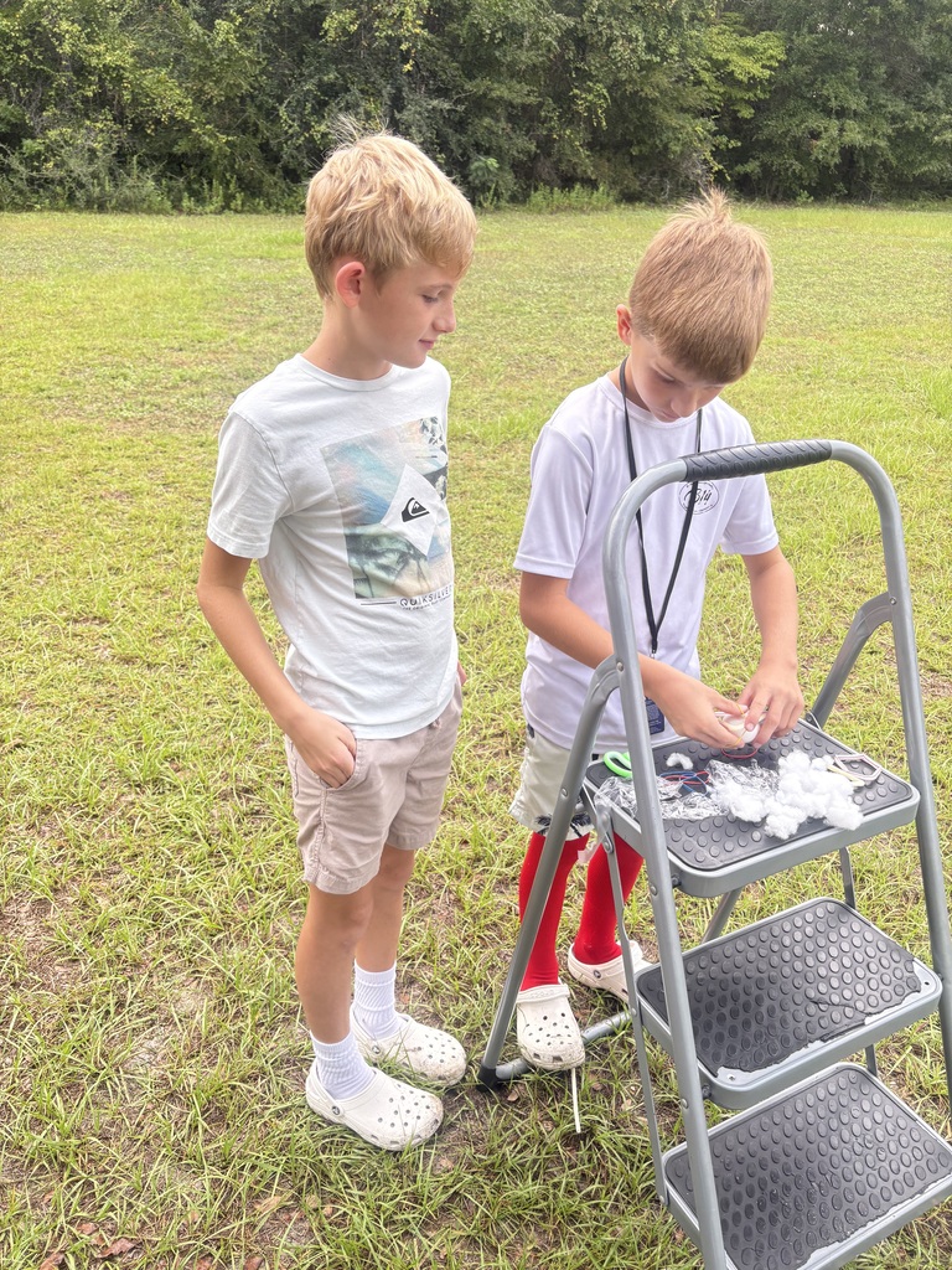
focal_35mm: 26
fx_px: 953
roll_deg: -1.1
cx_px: 476
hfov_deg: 53.1
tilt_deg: -25.0
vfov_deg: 67.3
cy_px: 635
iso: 64
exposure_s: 1/283
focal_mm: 5.96
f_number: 1.6
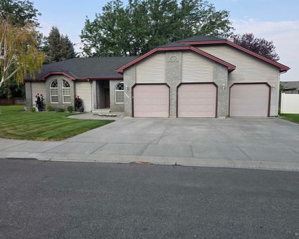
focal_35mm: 25
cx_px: 154
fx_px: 221
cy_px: 121
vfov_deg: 56.8
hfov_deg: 68.1
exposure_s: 1/2071
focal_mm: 6.3
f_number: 1.7
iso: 80
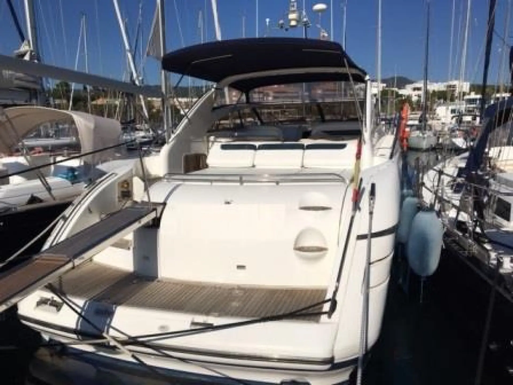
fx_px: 430
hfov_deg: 61.7
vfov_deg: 48.2
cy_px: 192
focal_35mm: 29
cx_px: 256
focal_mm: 4.15
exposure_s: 1/7692
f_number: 2.2
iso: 25
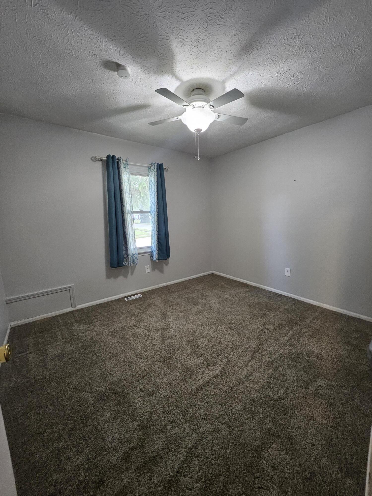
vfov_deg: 106.2
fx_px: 186
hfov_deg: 89.9
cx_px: 186
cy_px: 248
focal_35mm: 13
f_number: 2.2
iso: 320
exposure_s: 1/30
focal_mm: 1.74
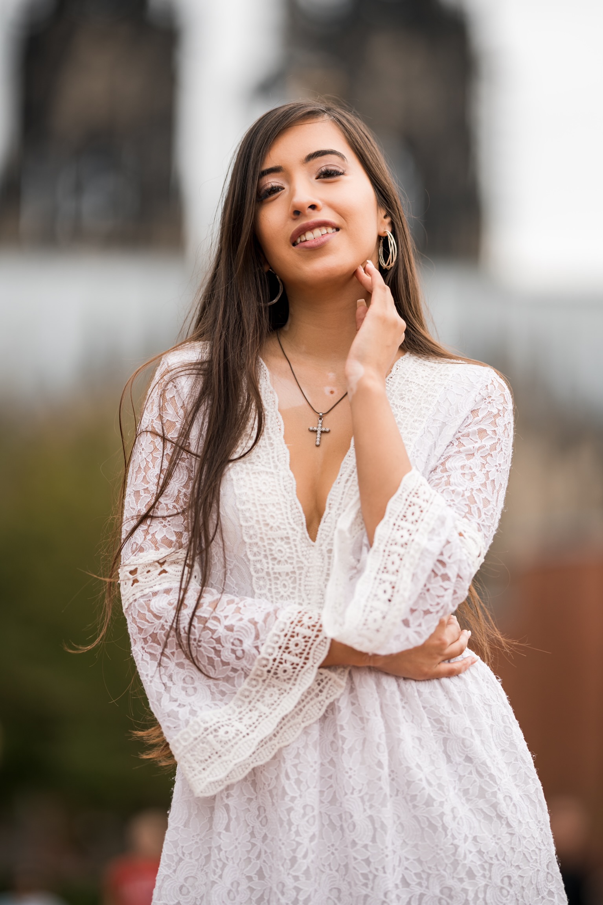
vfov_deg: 15.2
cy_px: 452
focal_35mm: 135
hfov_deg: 10.2
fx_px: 3393
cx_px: 302
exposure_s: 1/1000
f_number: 1.8
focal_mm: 135
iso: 100
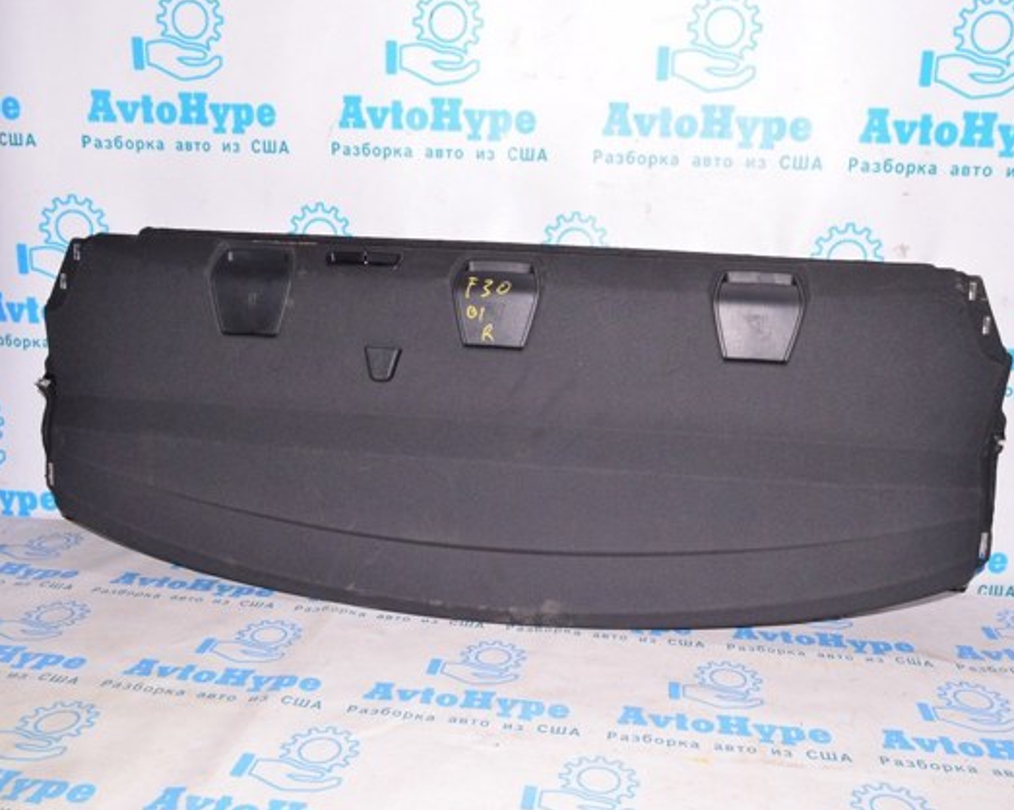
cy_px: 406
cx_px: 543
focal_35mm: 31
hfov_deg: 57.1
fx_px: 930
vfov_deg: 47.1
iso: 1600
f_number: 8
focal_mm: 18
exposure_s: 1/200
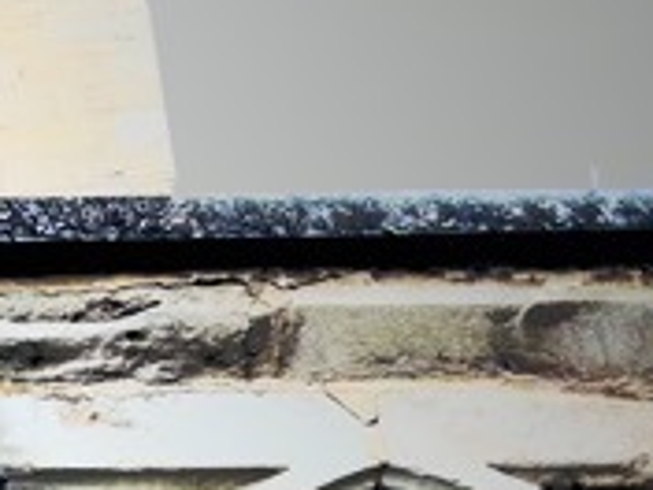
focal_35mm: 150
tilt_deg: +20.3
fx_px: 2830
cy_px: 948
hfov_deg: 10.2
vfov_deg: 9.3
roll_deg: -0.8
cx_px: -1228
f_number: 1.78
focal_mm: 6.86
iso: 80
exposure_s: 1/521
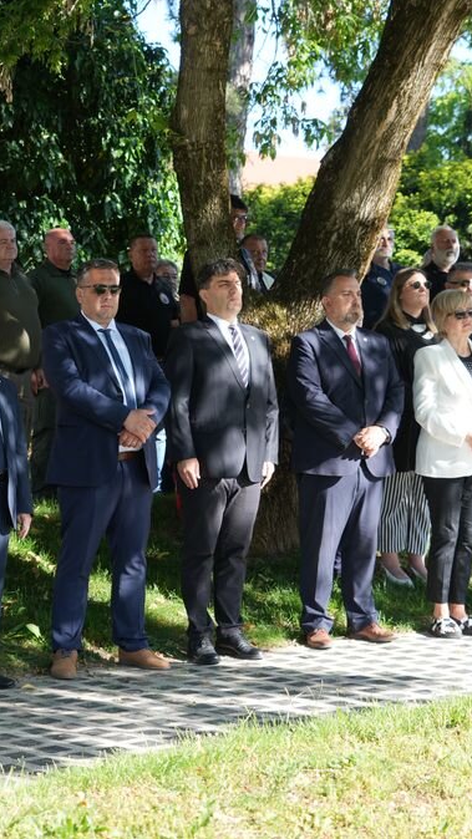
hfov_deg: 15.5
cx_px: 217
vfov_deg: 27.2
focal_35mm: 78
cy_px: 415
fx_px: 1736
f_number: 5.6
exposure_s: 1/80
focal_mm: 49
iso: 100
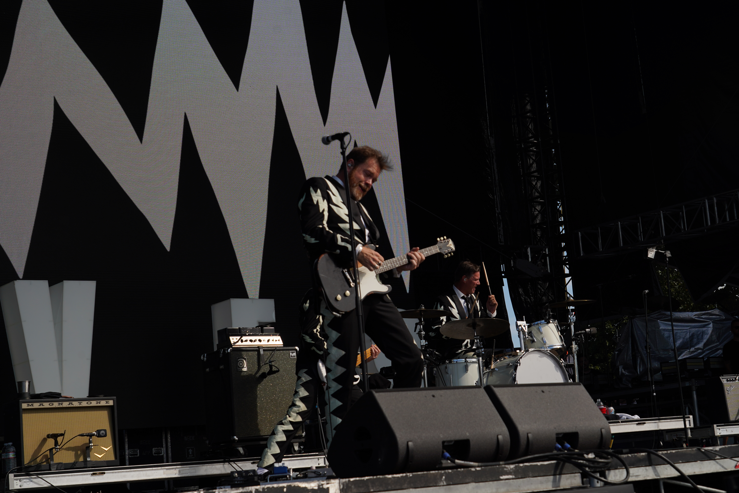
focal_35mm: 65
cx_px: 370
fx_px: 1334
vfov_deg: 20.9
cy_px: 246
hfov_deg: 31.0
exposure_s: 1/500
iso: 100
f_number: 8
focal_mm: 65
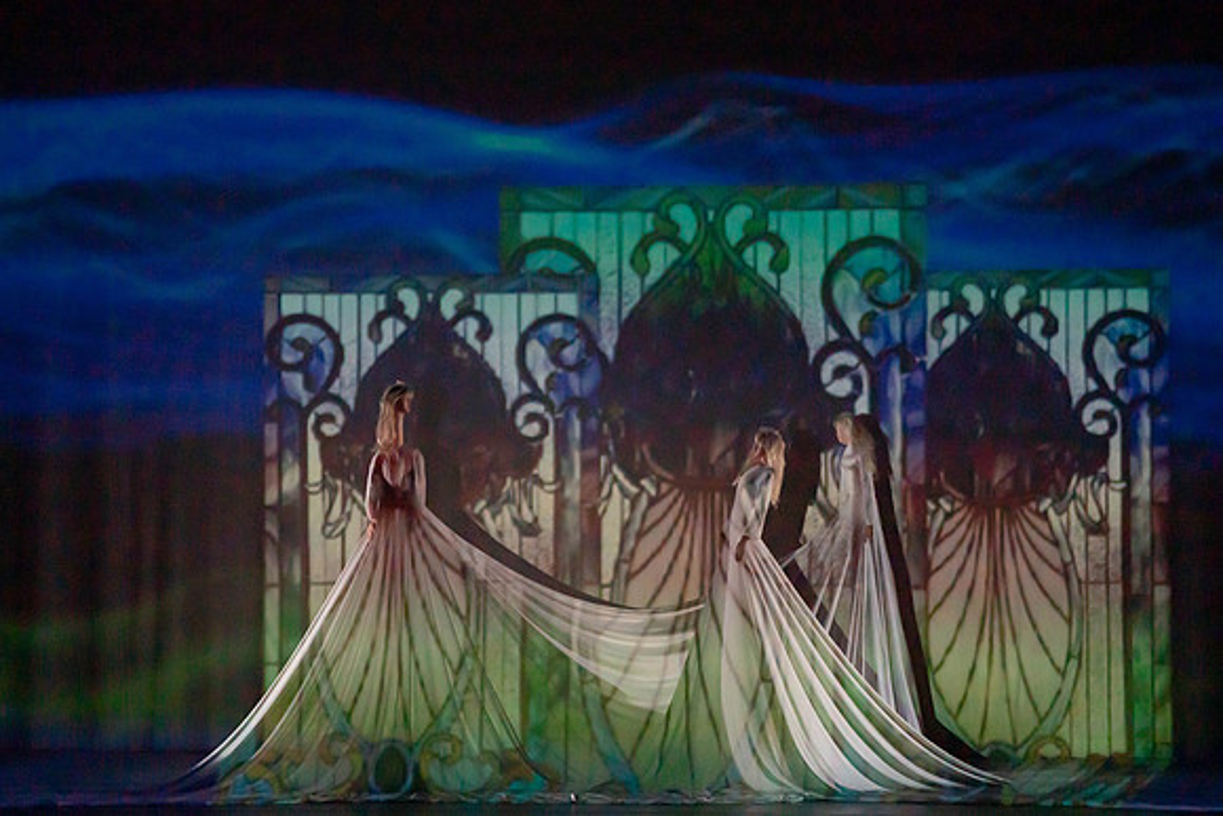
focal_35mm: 155
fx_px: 5273
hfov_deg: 13.2
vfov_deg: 8.9
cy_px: 408
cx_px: 612
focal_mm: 148
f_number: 5
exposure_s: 1/320
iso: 6400
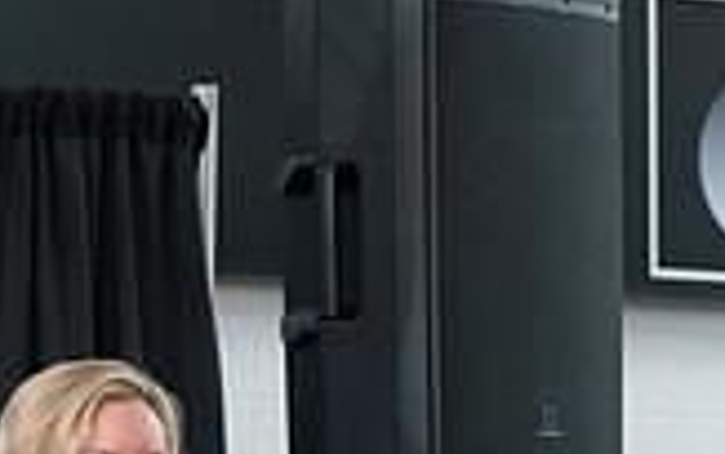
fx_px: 8598
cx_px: 400
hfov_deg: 4.8
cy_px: 786
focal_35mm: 435
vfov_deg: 3.0
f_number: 5.6
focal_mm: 120
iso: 4000
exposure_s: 1/250
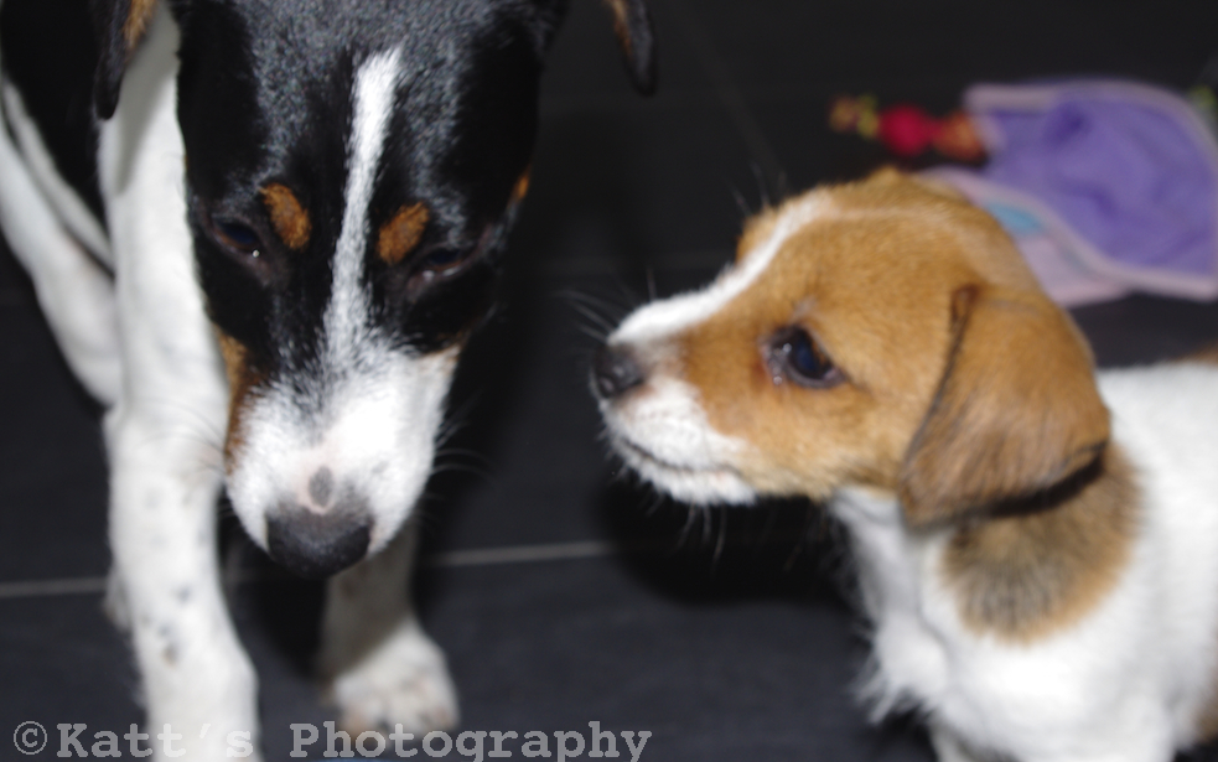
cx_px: 611
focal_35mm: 59
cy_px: 377
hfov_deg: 34.5
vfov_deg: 22.0
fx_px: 1959
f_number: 7.1
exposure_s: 1/180
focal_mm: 37.5
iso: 400
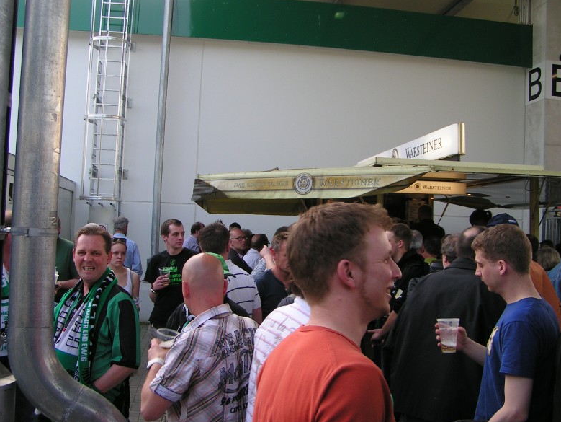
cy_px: 214
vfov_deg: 36.8
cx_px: 274
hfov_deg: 47.8
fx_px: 632
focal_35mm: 39
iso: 50
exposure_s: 1/100
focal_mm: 5.8
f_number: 4
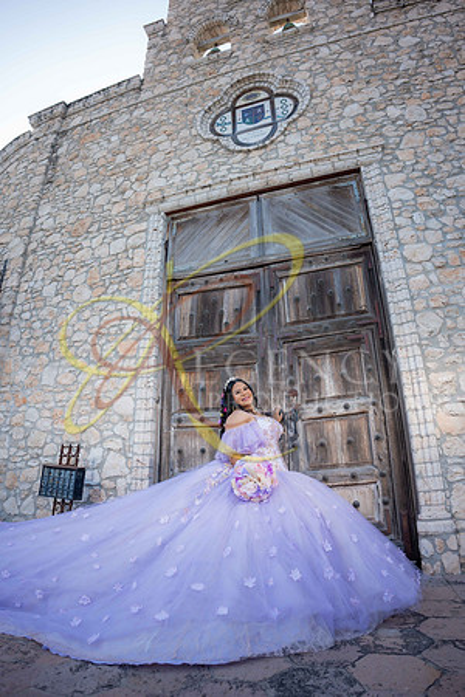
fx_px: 387
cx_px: 232
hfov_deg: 61.9
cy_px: 348
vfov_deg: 84.0
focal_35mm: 20
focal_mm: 20
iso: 125
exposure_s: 1/500
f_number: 2.8
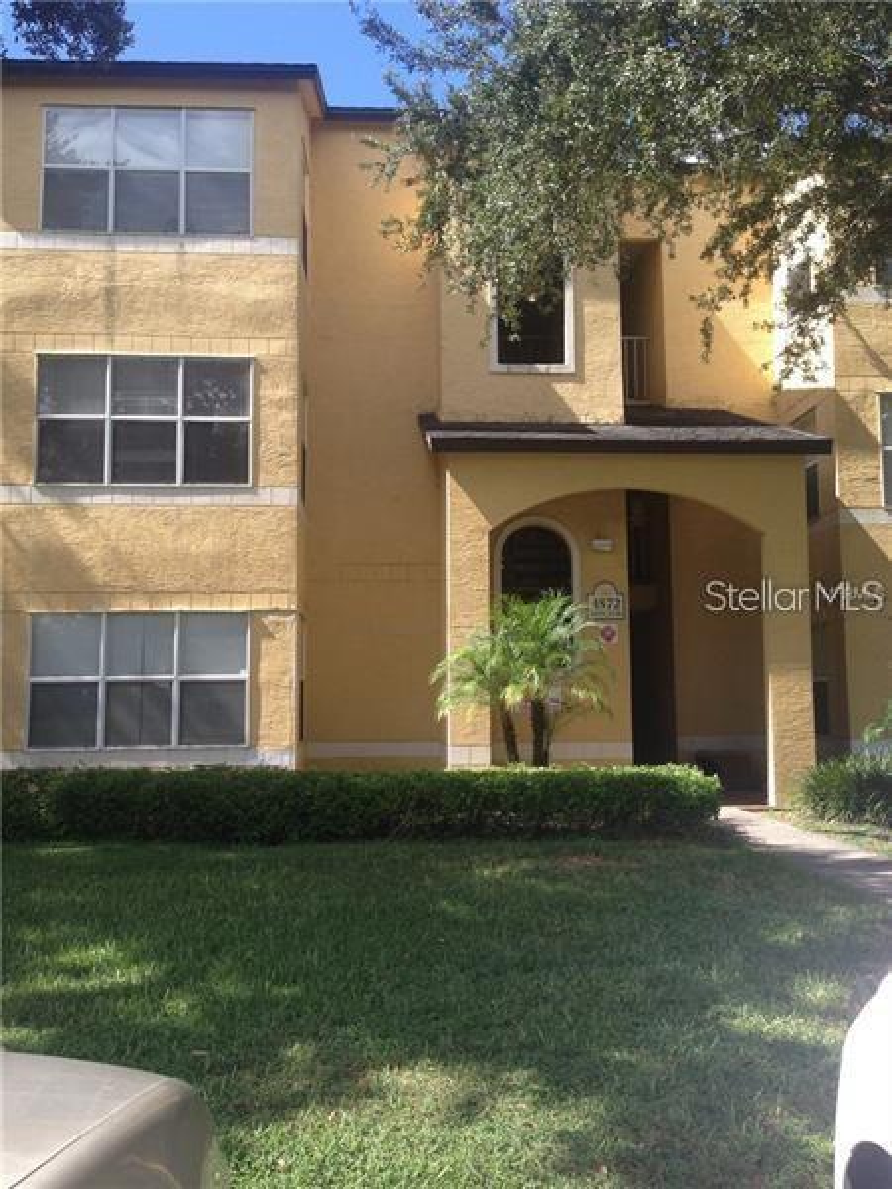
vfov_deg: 55.4
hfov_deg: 42.9
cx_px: 446
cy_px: 594
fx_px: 1134
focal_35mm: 33
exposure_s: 1/547
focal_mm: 4.12
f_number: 2.4
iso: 50
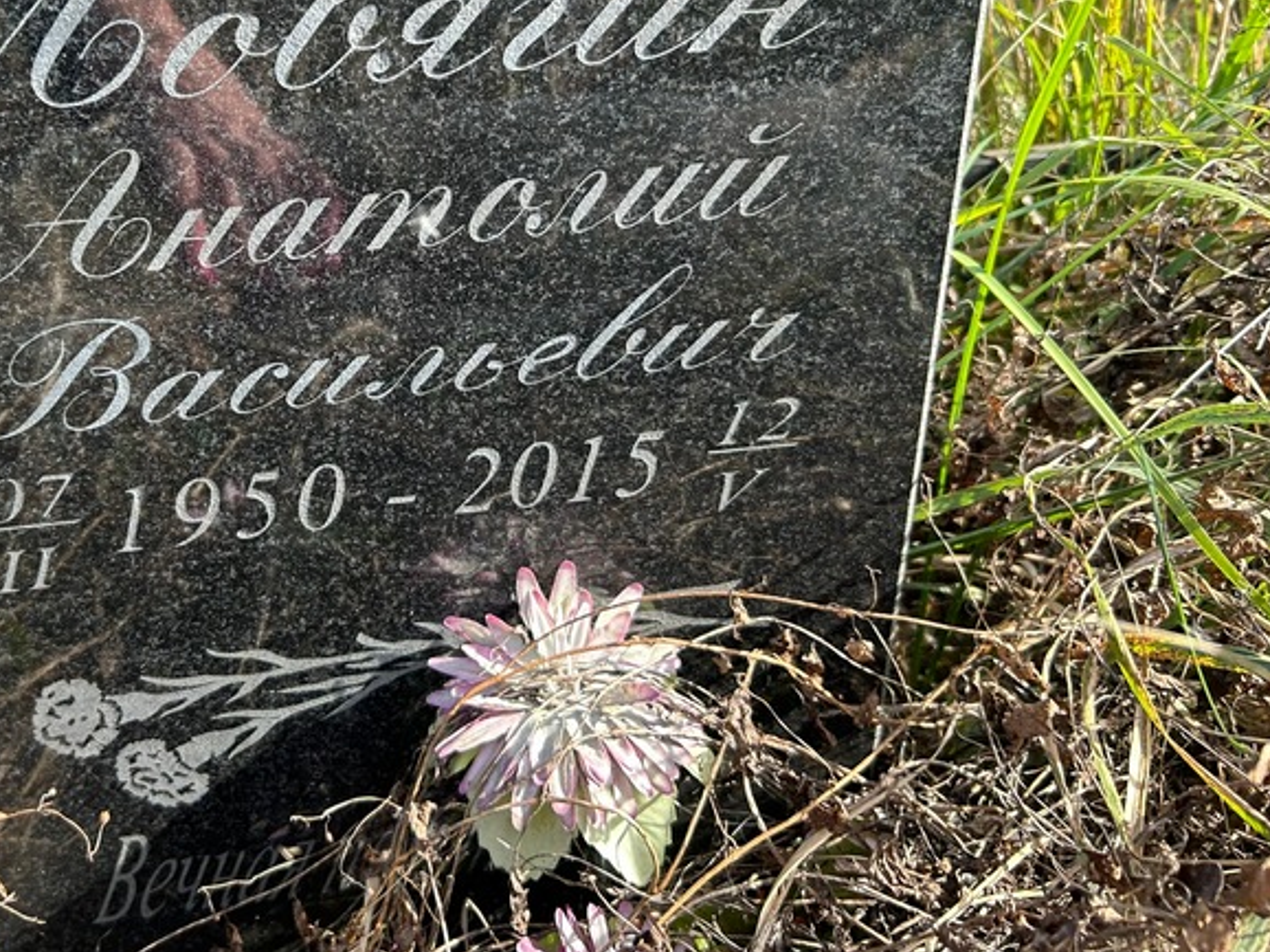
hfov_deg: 50.2
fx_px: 1320
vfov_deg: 39.2
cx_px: 396
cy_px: 317
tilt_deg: -27.6
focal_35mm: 36
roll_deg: +4.4
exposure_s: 1/434
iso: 50
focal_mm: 5.7
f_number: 1.5
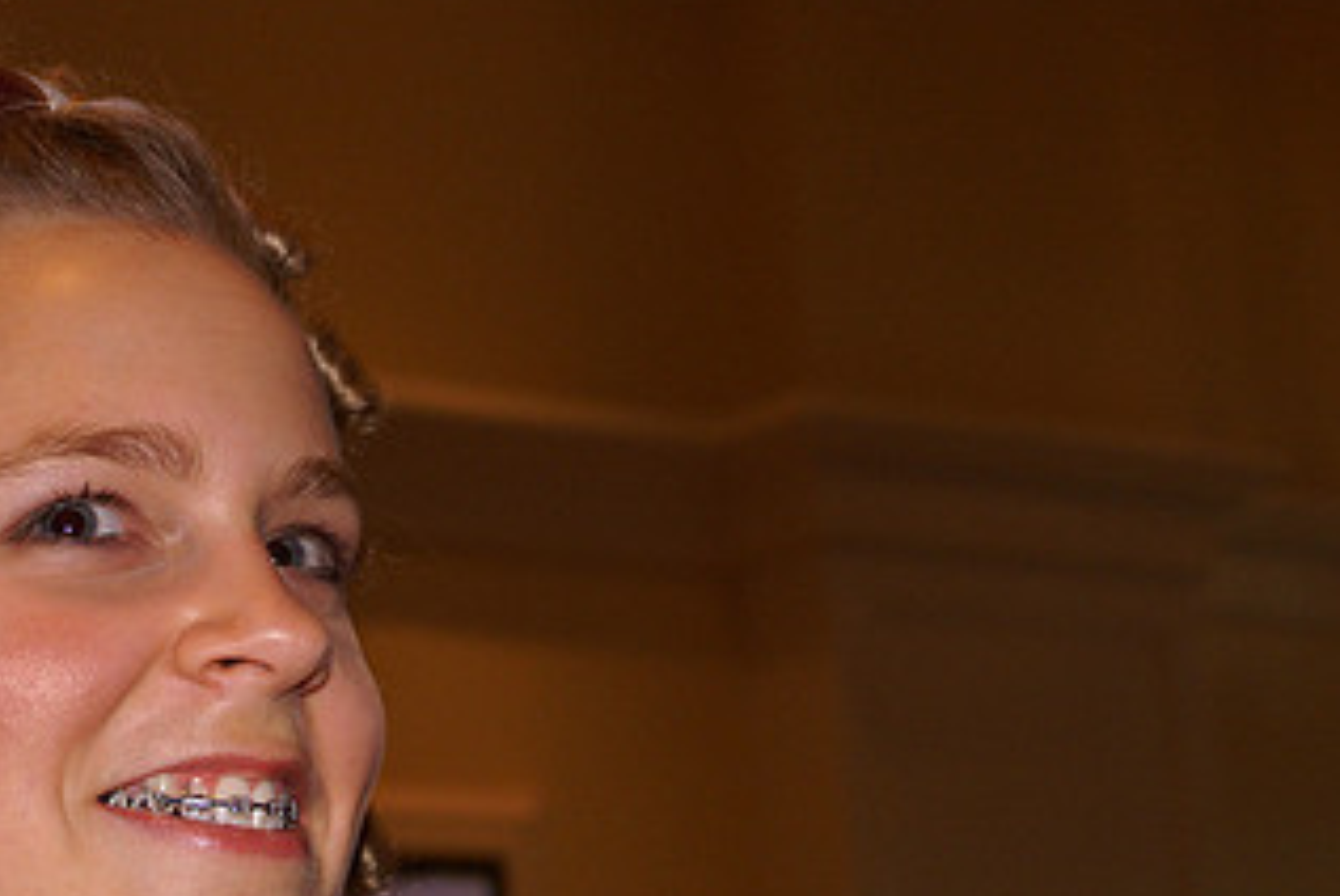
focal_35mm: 96
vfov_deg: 14.2
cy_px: 216
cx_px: 342
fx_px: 3573
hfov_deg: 21.1
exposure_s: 1/60
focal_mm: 35
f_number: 5.6
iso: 400
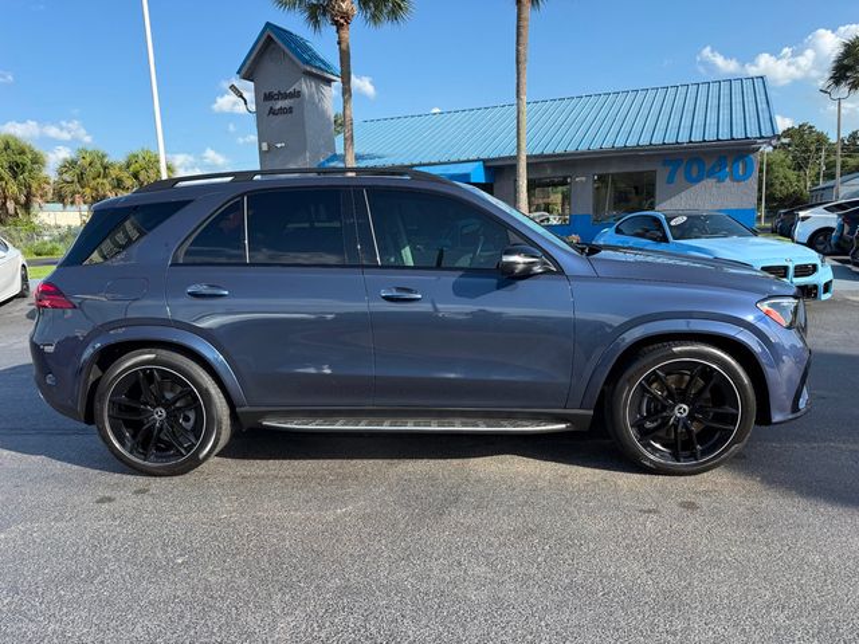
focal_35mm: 24
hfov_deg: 71.6
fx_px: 596
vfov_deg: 56.8
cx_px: 430
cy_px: 322
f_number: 1.78
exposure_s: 1/2110
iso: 80
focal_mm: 6.76
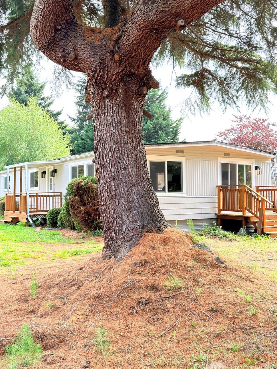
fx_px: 416
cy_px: 179
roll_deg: +0.8
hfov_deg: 36.8
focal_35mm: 39
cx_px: 140
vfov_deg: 47.9
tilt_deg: +2.2
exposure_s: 1/392
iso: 80
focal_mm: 6.76
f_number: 1.78
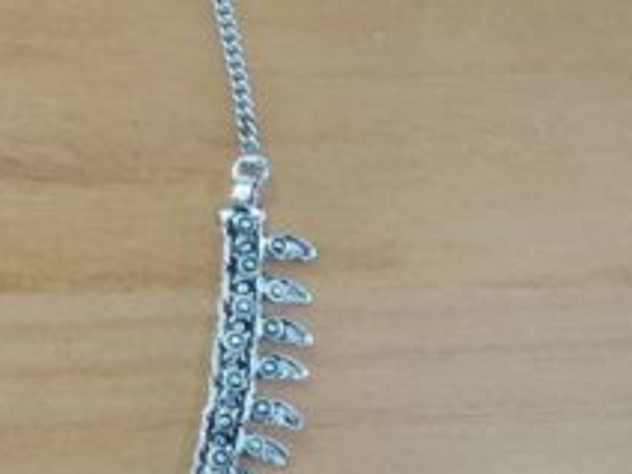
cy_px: 162
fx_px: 1570
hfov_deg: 21.2
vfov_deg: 17.1
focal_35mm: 86
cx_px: -116
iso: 100
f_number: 2.2
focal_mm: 3.82
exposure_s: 1/30
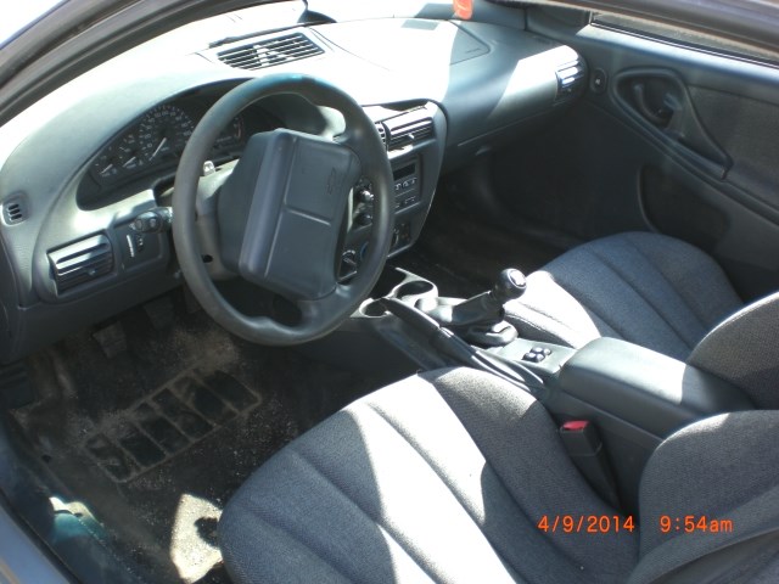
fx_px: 855
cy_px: 292
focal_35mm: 38
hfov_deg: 49.0
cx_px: 390
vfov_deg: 37.7
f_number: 3.1
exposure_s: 1/80
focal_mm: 6.3
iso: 50
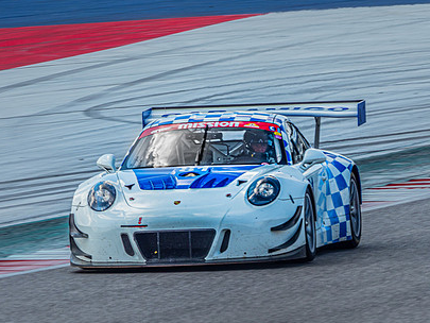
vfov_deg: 1.7
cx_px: 186
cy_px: 198
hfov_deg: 2.3
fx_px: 10686
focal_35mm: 860
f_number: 9
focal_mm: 300
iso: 200
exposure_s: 1/160
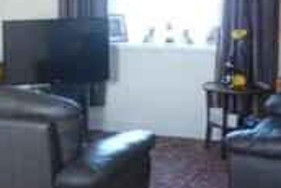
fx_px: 687
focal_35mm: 88
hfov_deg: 21.4
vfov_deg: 15.6
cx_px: -61
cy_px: 86
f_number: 3.1
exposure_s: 1/60
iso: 640
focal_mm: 4.5
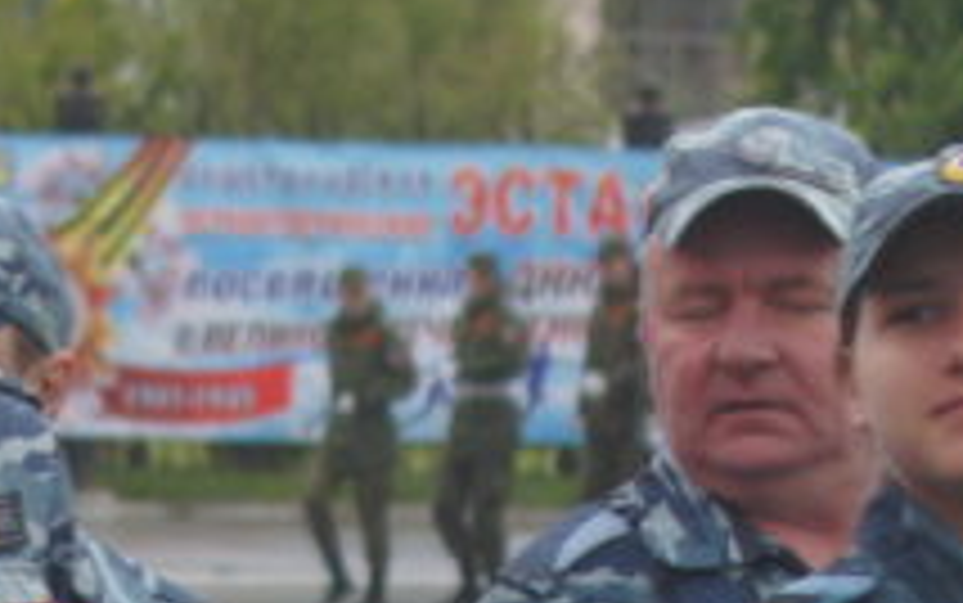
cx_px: -50
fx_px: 14401
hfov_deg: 3.8
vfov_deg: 2.4
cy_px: 1262
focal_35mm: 548
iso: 200
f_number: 6.3
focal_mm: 75
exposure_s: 1/200
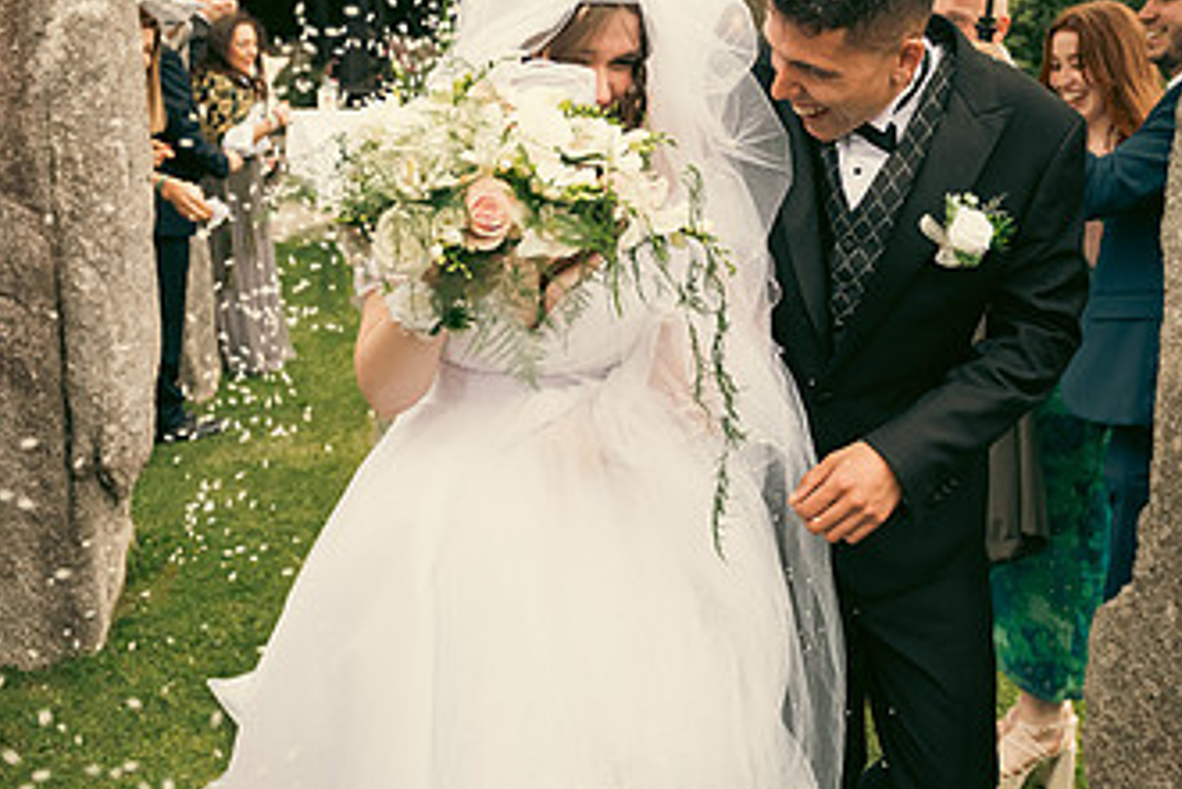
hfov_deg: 46.2
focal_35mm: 42
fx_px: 1380
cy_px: 277
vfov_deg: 31.7
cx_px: 696
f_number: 3.5
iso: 320
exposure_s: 1/800
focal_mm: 24
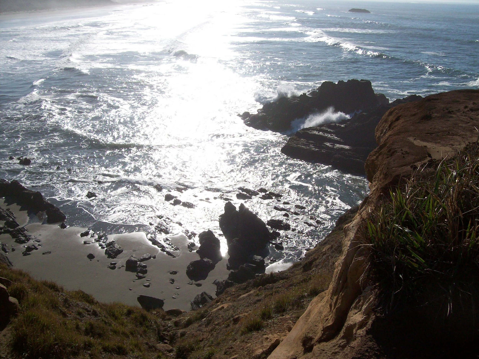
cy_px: 180
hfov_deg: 51.4
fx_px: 498
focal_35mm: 36
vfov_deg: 39.7
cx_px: 240
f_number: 4.8
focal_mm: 6
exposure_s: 1/1401
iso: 80
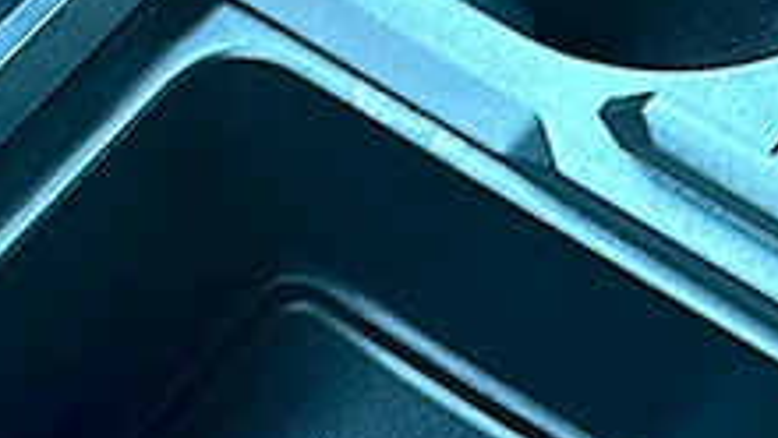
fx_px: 2291
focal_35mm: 111
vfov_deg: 10.9
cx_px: 584
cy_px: 256
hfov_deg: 19.1
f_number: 1.78
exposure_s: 1/40
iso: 250
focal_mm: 6.86
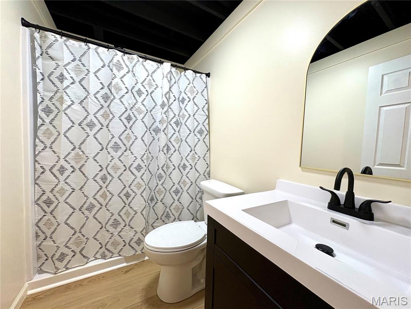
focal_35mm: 14
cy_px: 154
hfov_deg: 102.1
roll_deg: -1.8
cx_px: 206
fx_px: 166
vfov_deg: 85.7
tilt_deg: -2.4
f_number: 2.2
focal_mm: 2.22
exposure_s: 1/60
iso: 125
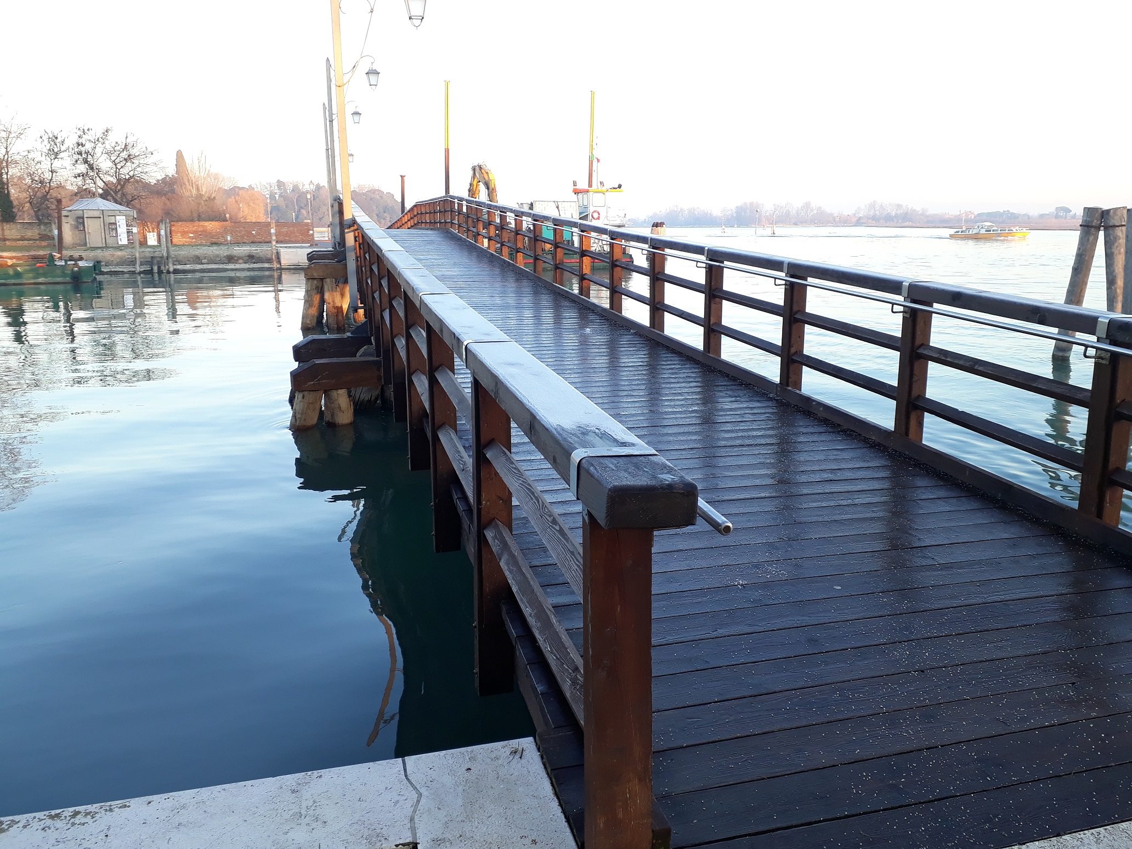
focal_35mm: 27
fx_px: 883
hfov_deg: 65.3
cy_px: 424
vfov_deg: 51.4
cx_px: 566
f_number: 1.9
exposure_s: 1/100
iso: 50
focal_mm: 3.6
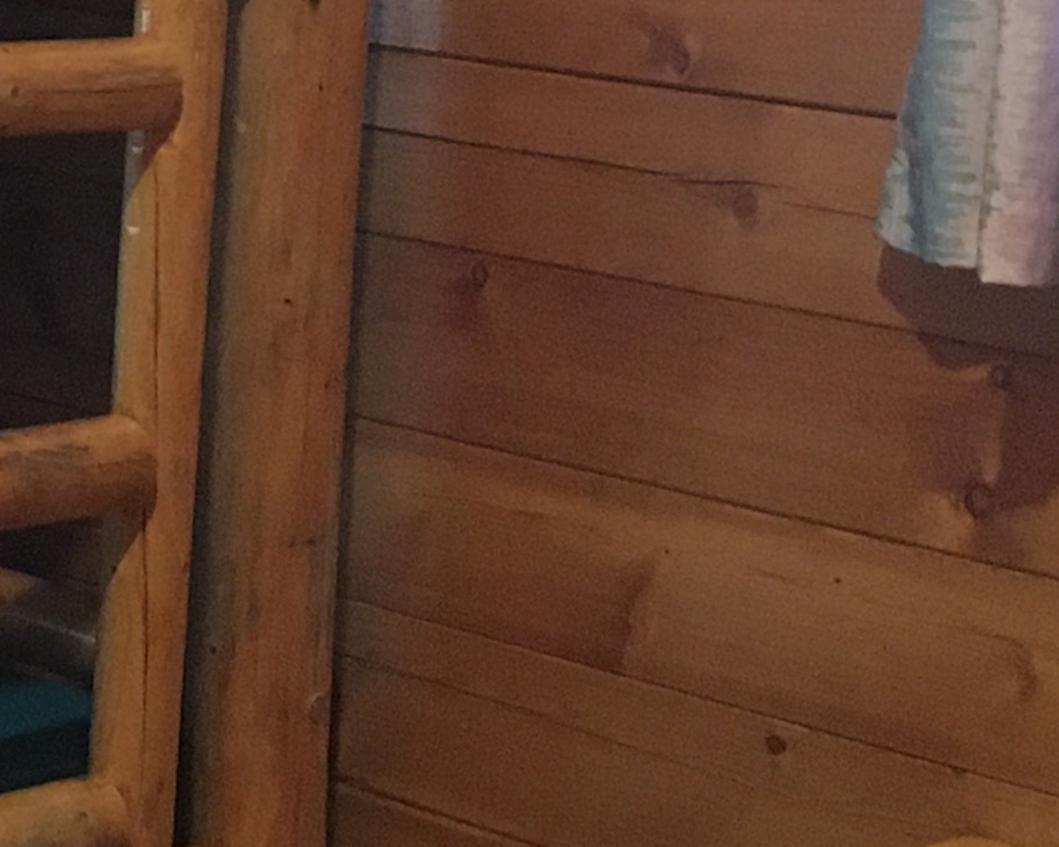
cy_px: 99
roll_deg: -1.2
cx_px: -662
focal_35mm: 127
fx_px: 3980
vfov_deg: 12.1
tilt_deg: -5.5
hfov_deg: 13.9
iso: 320
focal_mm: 4.15
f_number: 2.2
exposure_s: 1/15
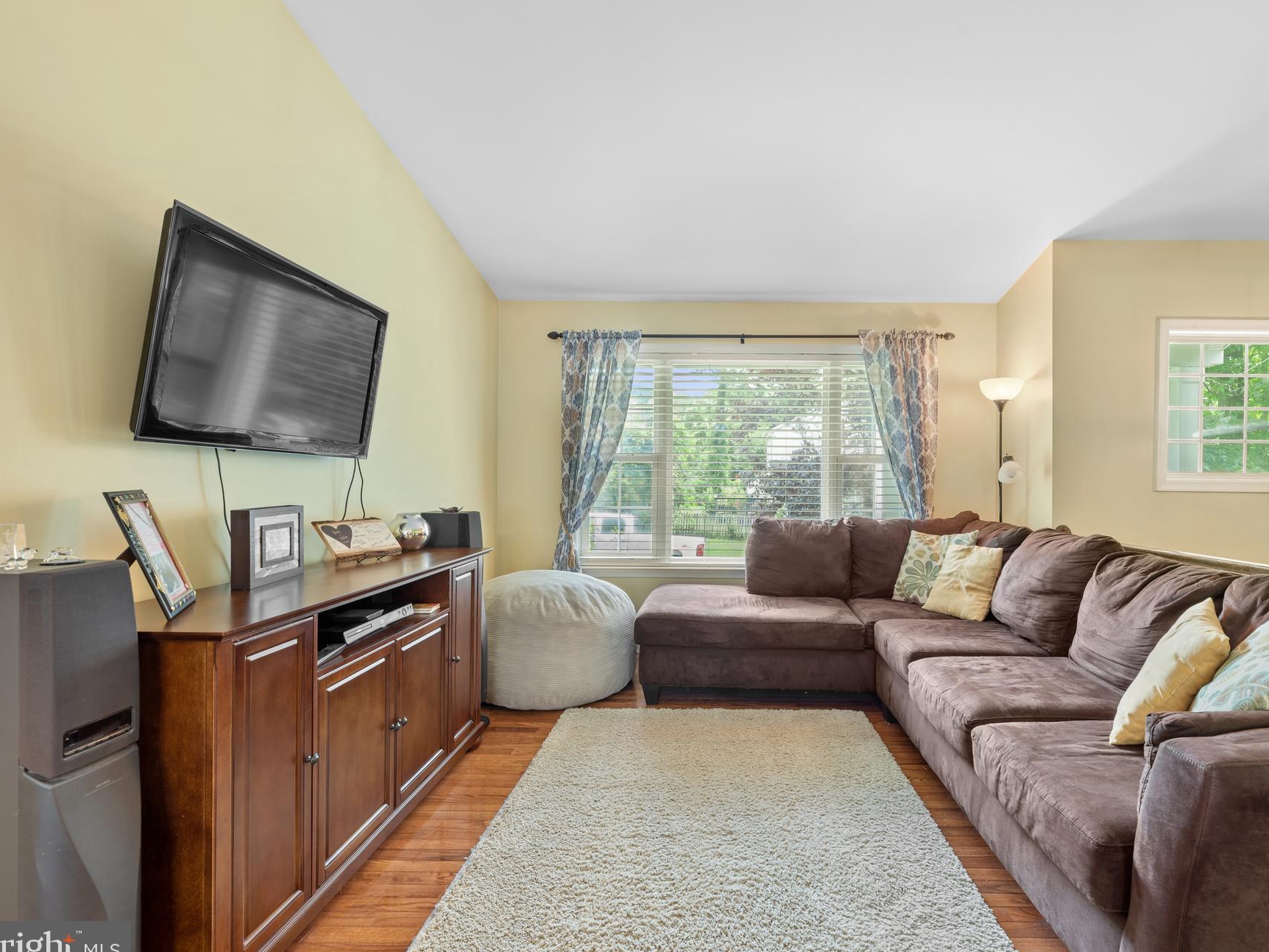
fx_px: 587
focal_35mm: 16
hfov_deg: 93.9
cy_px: 472
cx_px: 721
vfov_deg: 78.1
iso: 100
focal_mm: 14
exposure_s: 2.5
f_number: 9
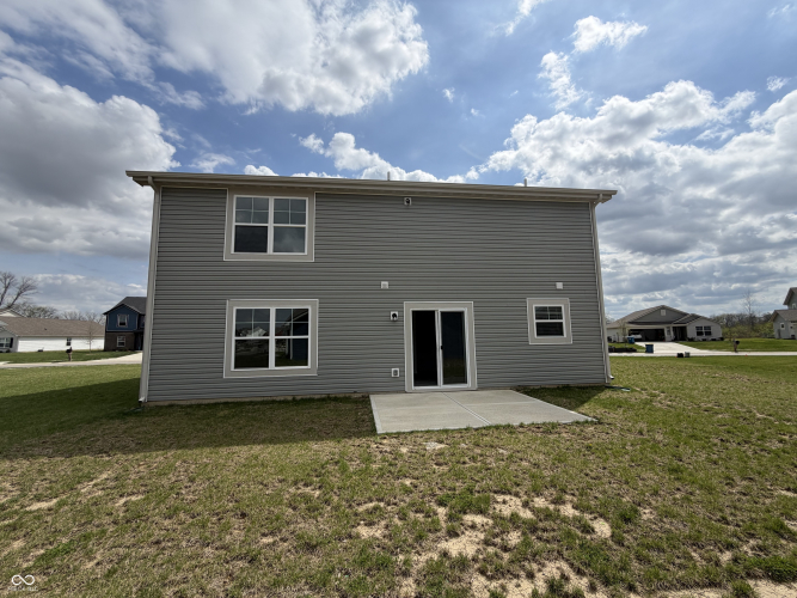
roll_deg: +2.2
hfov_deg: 102.1
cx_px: 398
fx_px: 322
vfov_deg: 85.7
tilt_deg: +5.3
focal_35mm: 14
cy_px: 299
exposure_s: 1/1572
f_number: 2.2
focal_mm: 2.22
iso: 20
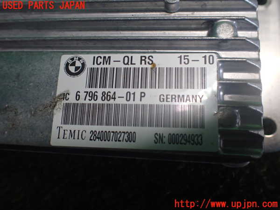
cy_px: 105
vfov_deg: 46.8
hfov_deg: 60.0
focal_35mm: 30
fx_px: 243
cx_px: 140
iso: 400
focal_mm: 5.4
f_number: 2.3
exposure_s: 1/125
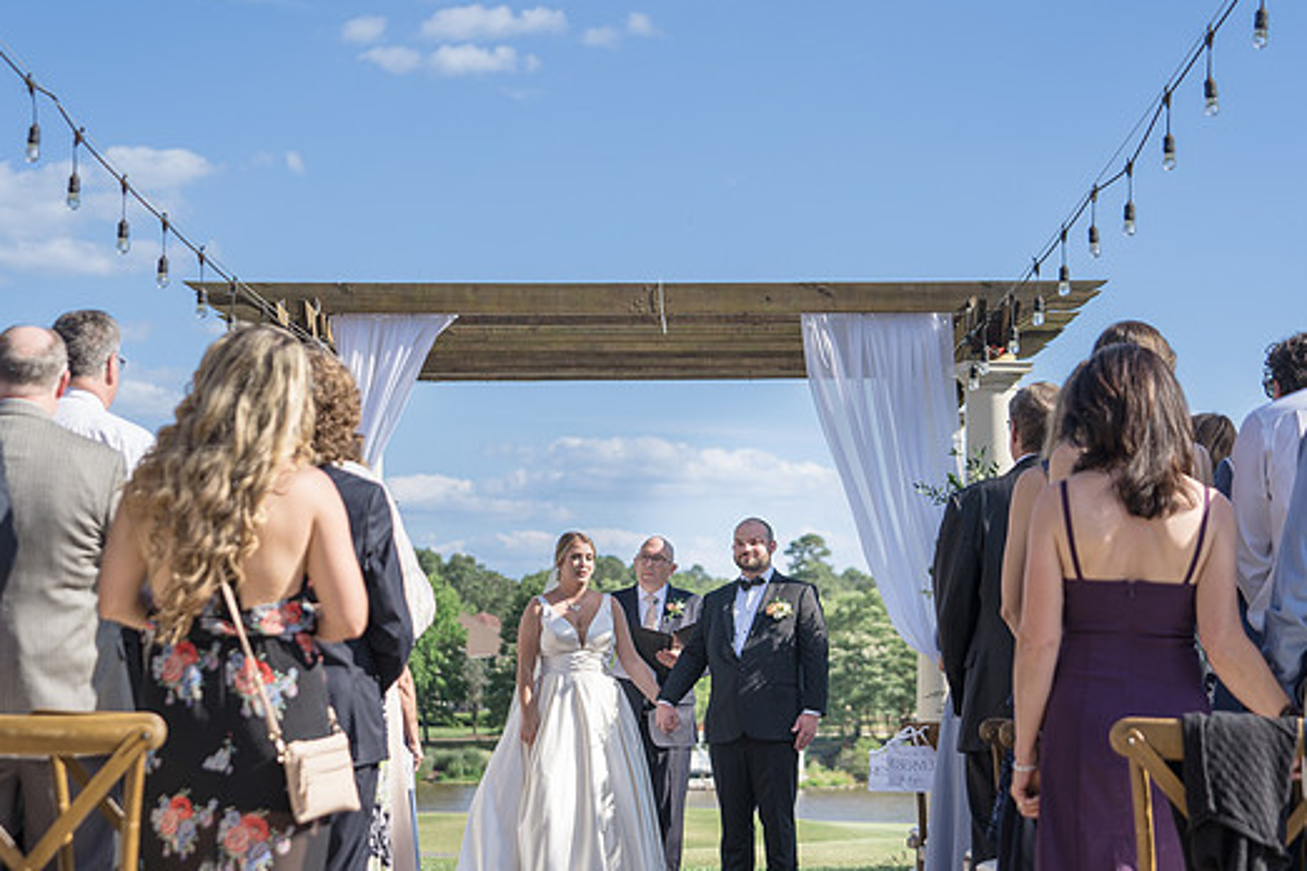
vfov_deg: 16.9
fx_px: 2941
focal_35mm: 81
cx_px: 631
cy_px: 444
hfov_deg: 25.1
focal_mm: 70
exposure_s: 1/800
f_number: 4
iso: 100
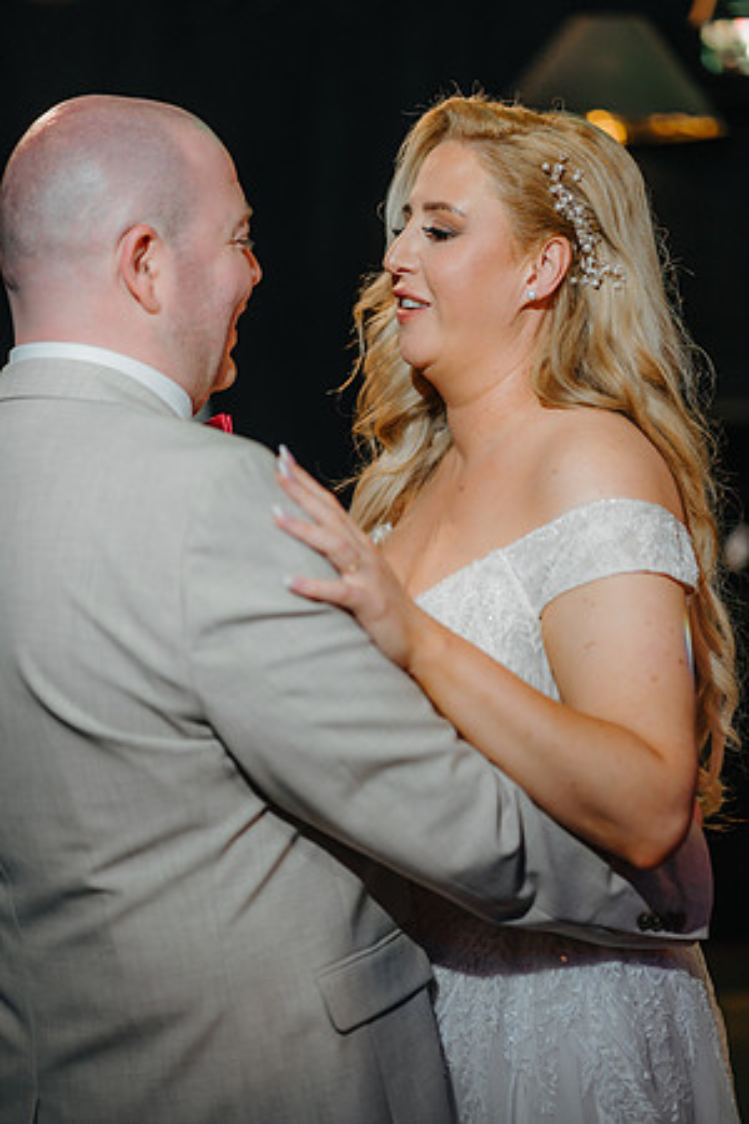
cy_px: 562
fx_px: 2653
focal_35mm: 85
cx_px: 374
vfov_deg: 23.9
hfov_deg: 16.1
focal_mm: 85
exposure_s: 1/200
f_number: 2
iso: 200
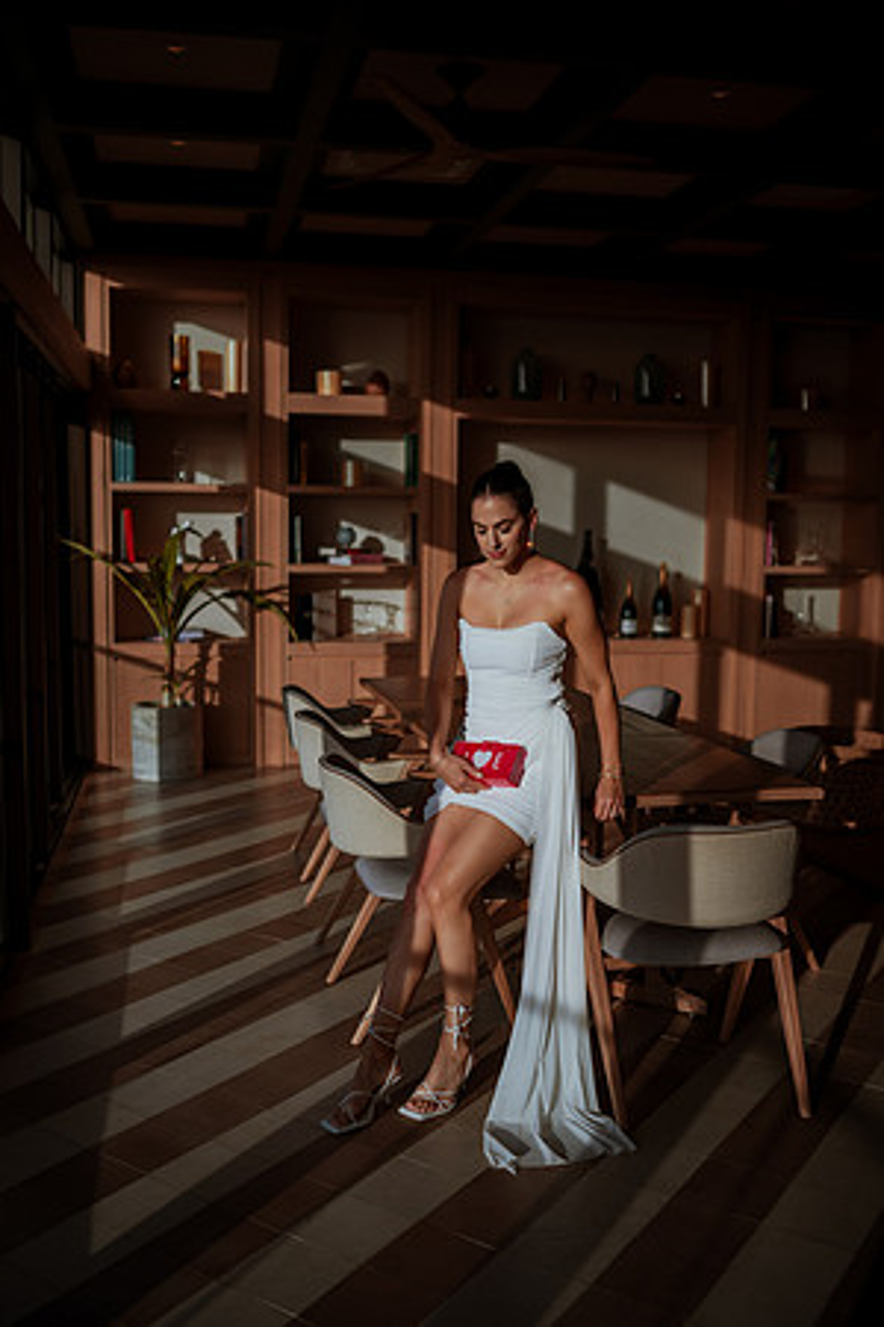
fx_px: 1289
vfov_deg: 54.4
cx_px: 442
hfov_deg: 37.9
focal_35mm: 35
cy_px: 664
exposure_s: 1/4000
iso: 100
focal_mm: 35
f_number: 1.8
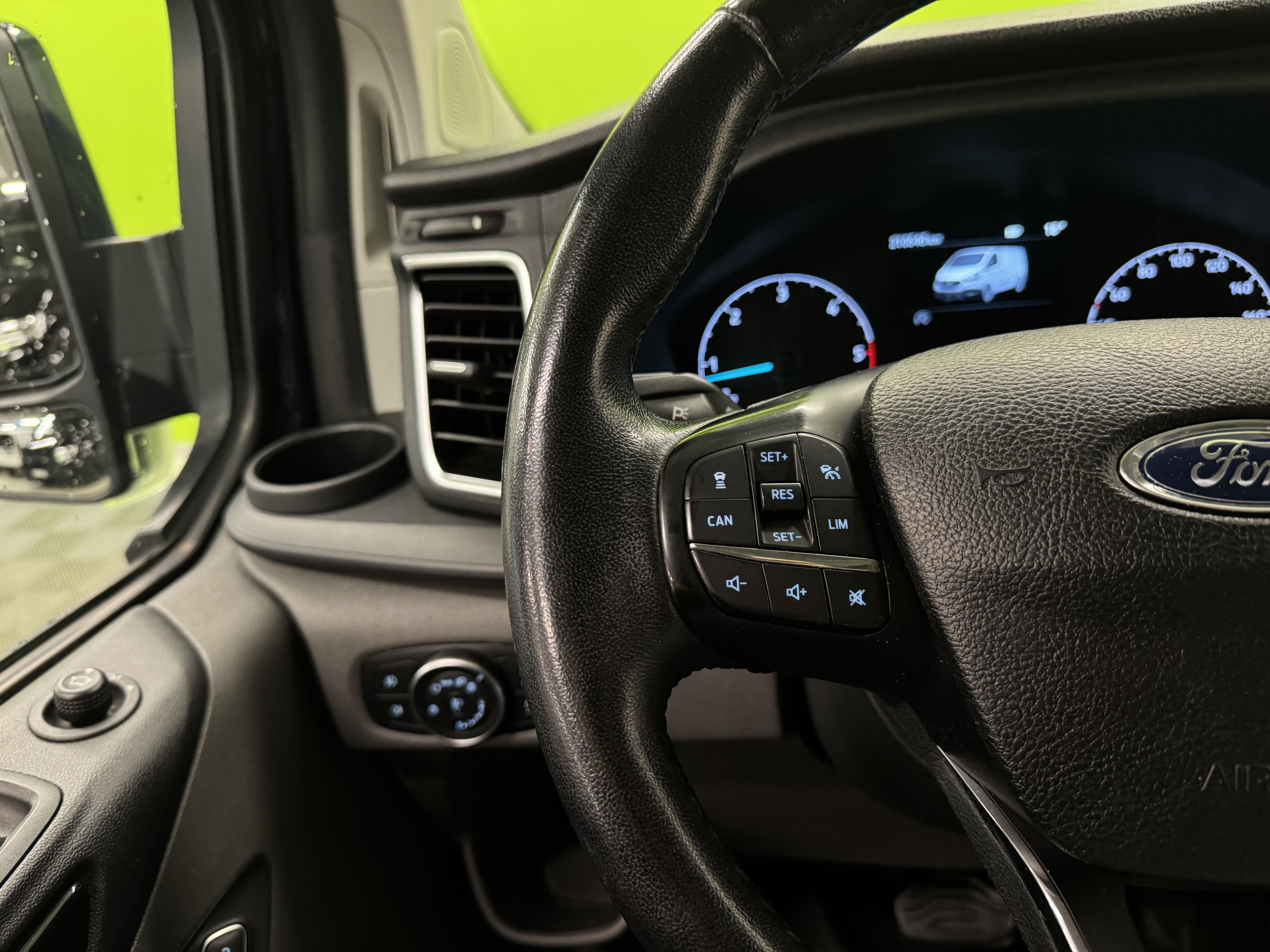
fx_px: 881
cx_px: 635
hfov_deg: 71.6
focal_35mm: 24
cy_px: 476
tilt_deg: -26.7
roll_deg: +6.9
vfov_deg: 56.8
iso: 320
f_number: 1.78
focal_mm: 6.76
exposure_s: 1/50
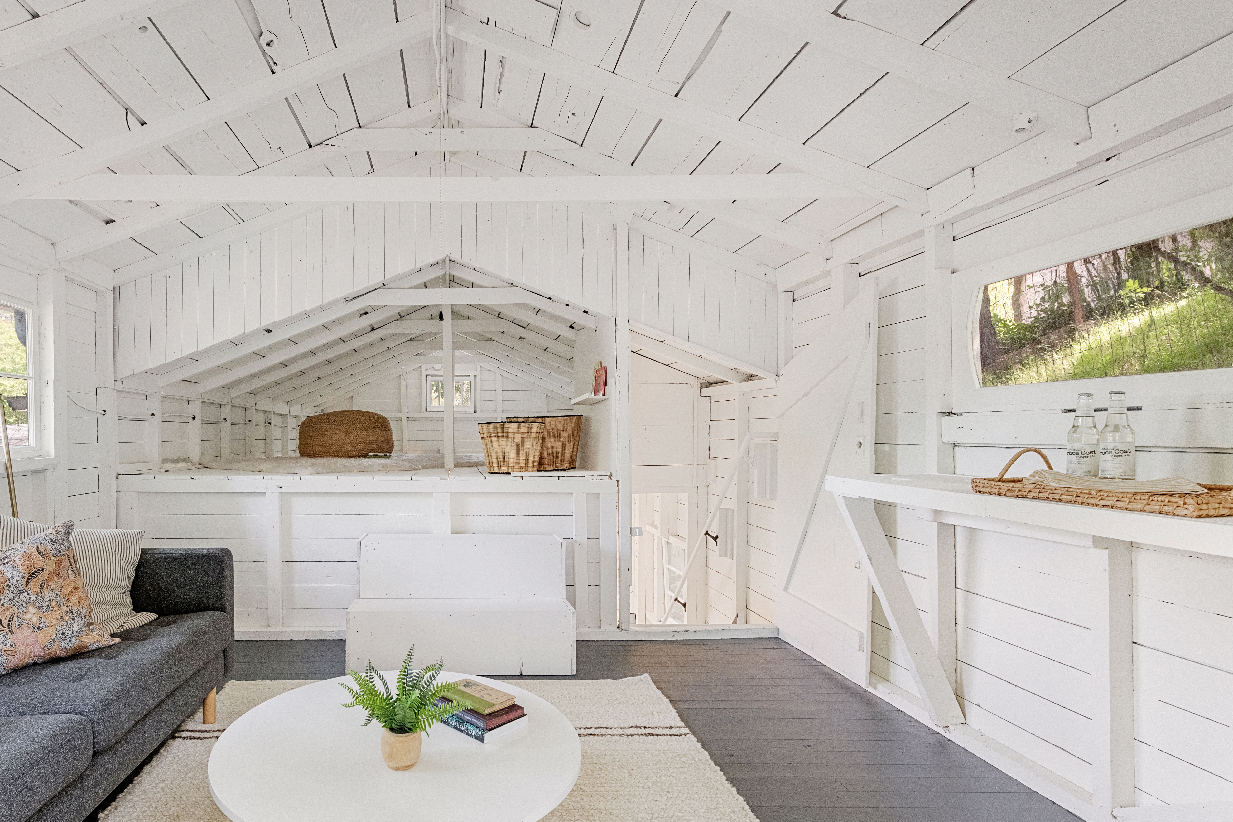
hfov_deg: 88.3
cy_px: 490
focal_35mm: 18
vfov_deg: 66.8
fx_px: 616
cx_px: 464
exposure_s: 1/15
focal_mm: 14
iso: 1250
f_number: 8
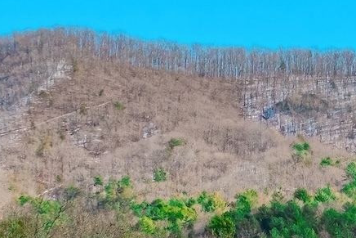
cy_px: 139
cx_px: 379
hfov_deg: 10.4
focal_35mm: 195
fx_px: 1930
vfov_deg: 7.0
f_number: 11
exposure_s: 1/400
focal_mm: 21
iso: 400
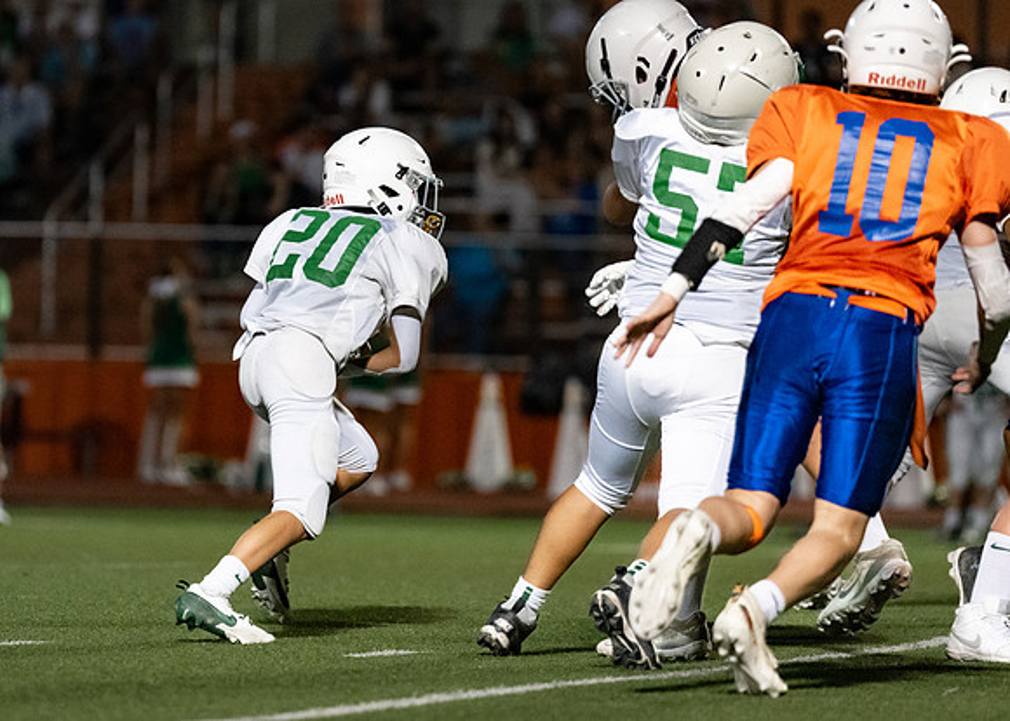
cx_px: 391
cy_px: 304
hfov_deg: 6.2
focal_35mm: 325
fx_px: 9310
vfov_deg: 4.4
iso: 4000
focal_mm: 200
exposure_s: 1/1000
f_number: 2.8
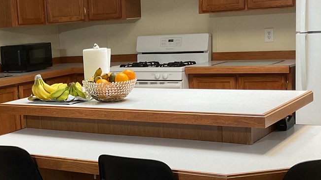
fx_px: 596
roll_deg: +3.1
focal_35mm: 70
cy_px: 115
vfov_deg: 17.2
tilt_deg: -9.0
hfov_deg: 29.4
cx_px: 59
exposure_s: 1/60
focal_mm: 3
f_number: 1.8
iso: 125
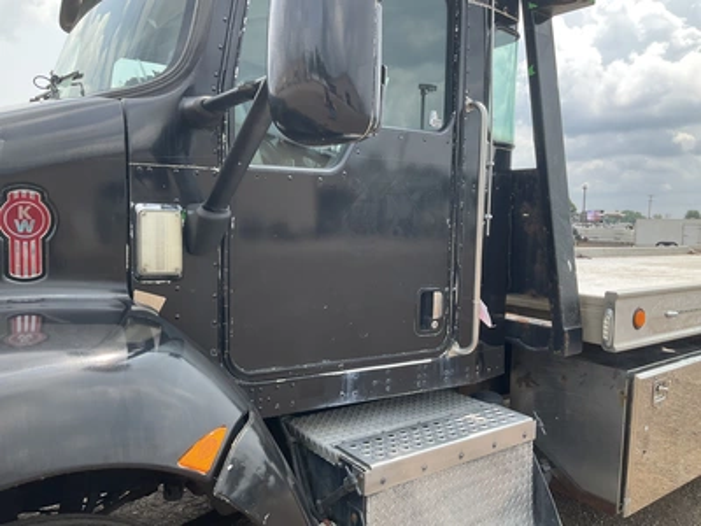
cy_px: 263
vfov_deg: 48.2
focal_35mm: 29
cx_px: 350
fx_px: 587
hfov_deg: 61.7
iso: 25
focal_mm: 3
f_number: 1.8
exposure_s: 1/509
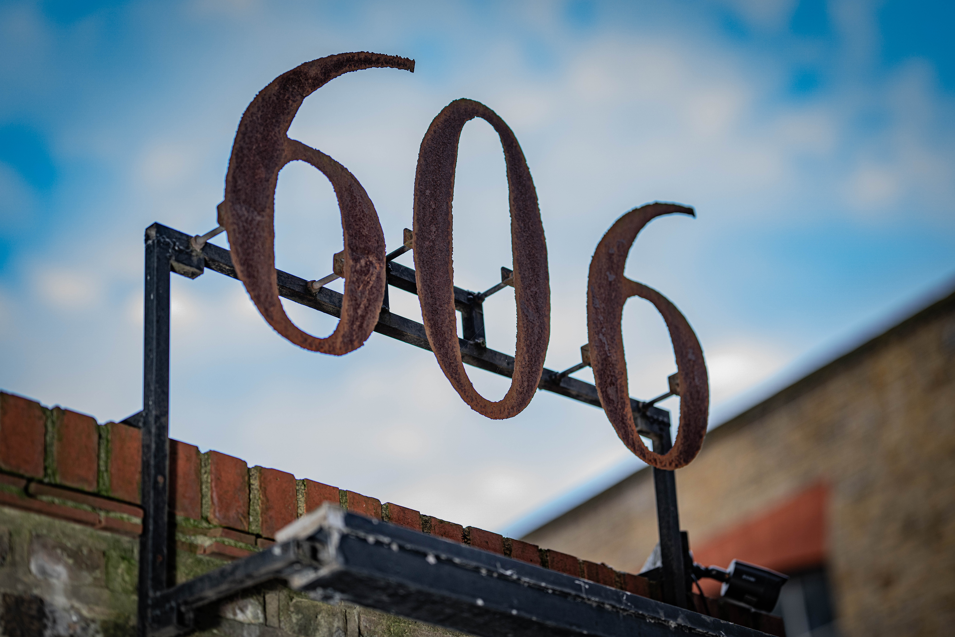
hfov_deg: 23.9
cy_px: 318
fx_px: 2255
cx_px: 478
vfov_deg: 16.1
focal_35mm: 85
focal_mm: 85
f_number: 1.6
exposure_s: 1/250
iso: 200
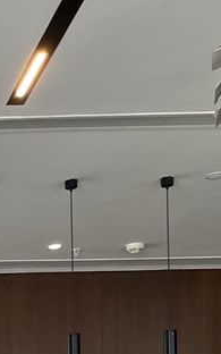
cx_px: -241
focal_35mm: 113
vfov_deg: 16.5
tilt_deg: +0.1
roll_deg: +1.3
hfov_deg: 10.5
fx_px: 1089
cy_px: 562
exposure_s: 1/109
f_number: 1.6
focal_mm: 4.2
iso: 32
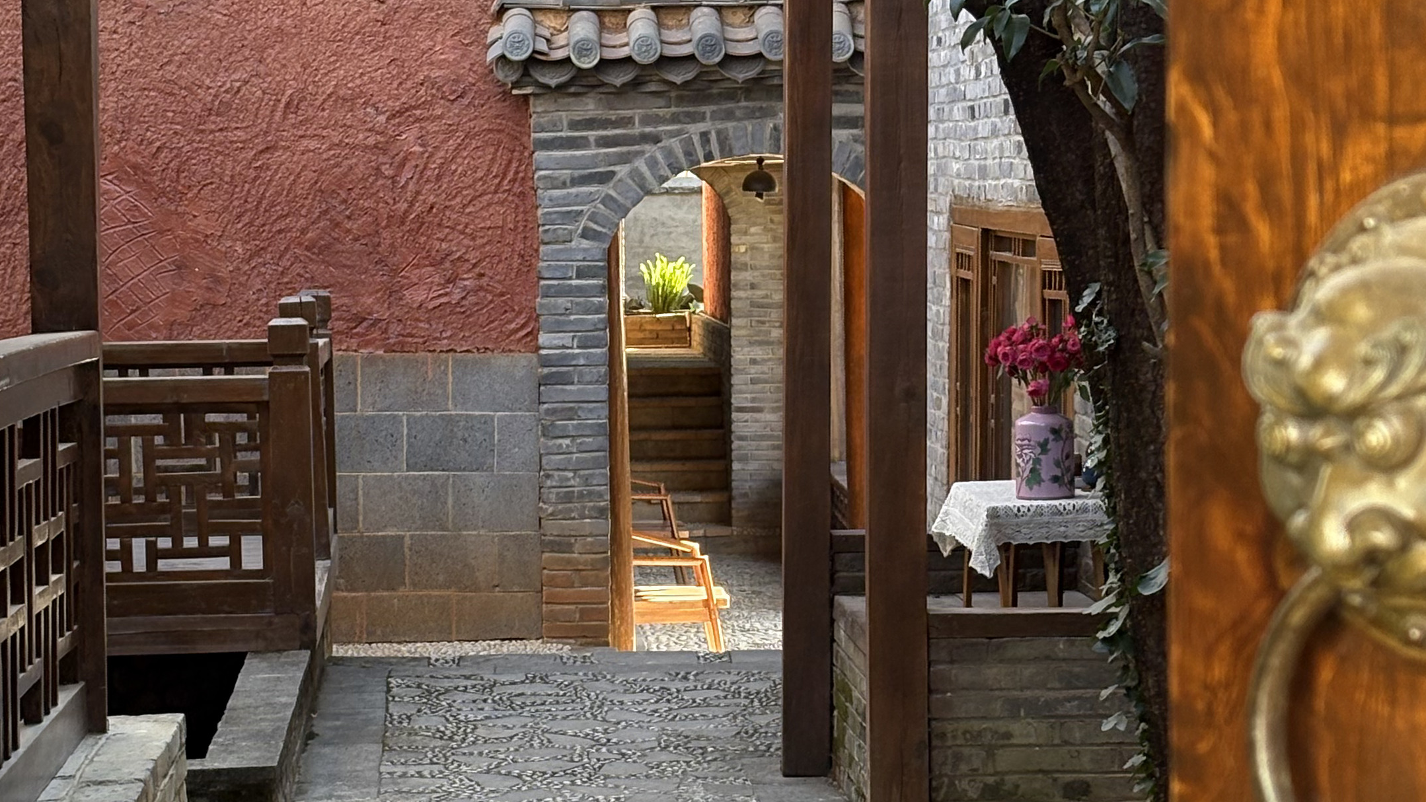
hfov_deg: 20.3
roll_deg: +0.6
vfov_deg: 11.5
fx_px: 3970
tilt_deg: -4.4
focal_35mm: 105
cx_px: 559
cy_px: 501
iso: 80
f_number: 1.6
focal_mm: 5.96
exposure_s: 1/131
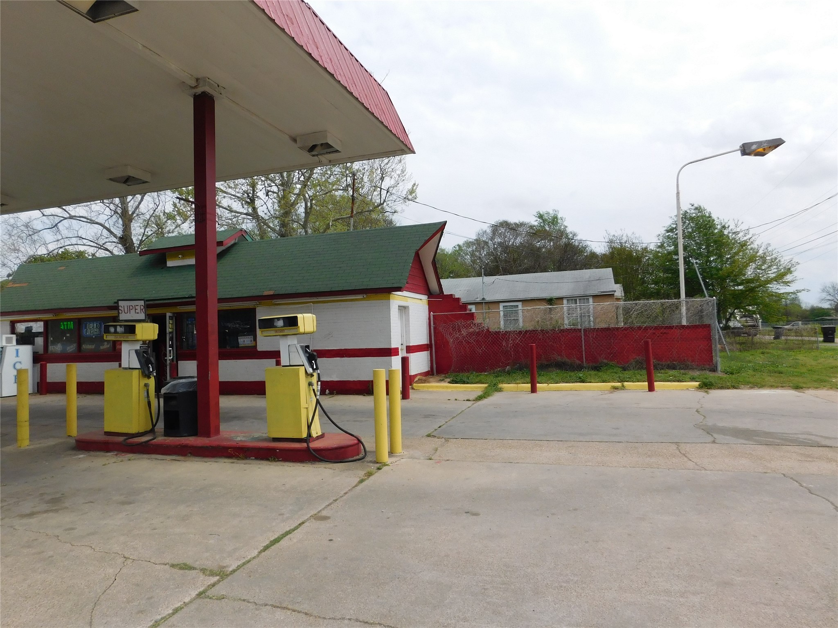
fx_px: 557
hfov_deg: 73.9
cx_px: 419
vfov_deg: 58.9
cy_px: 314
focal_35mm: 23
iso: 125
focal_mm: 4
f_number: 6
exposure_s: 1/640
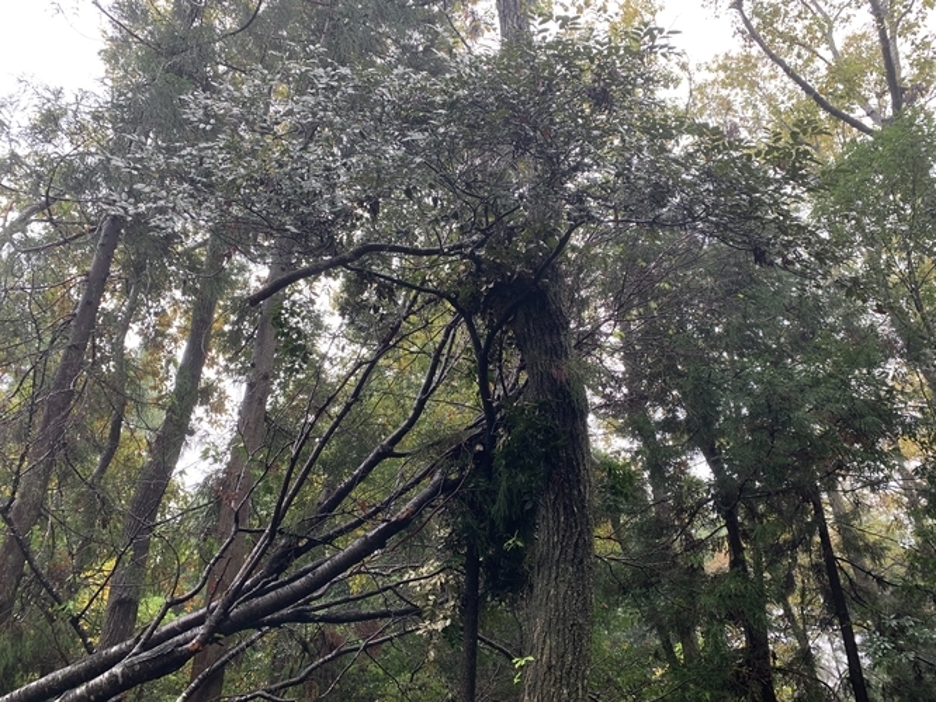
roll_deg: +1.1
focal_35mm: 26
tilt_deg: +35.5
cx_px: 468
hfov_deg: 67.3
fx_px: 703
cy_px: 351
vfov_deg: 53.1
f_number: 1.8
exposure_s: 1/121
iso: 100
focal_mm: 4.25
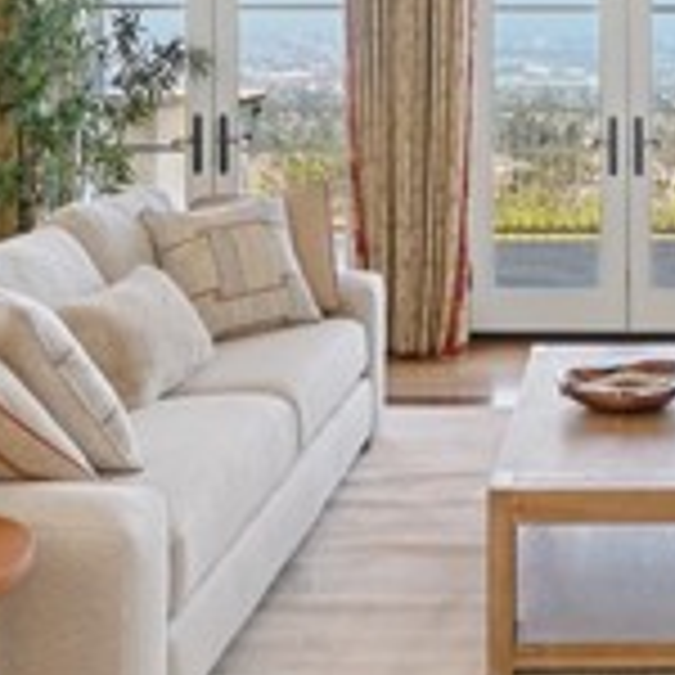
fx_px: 1280
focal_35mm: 58
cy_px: 43
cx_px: 657
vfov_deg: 28.2
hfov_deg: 28.0
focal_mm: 16
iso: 800
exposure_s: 1/100
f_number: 9
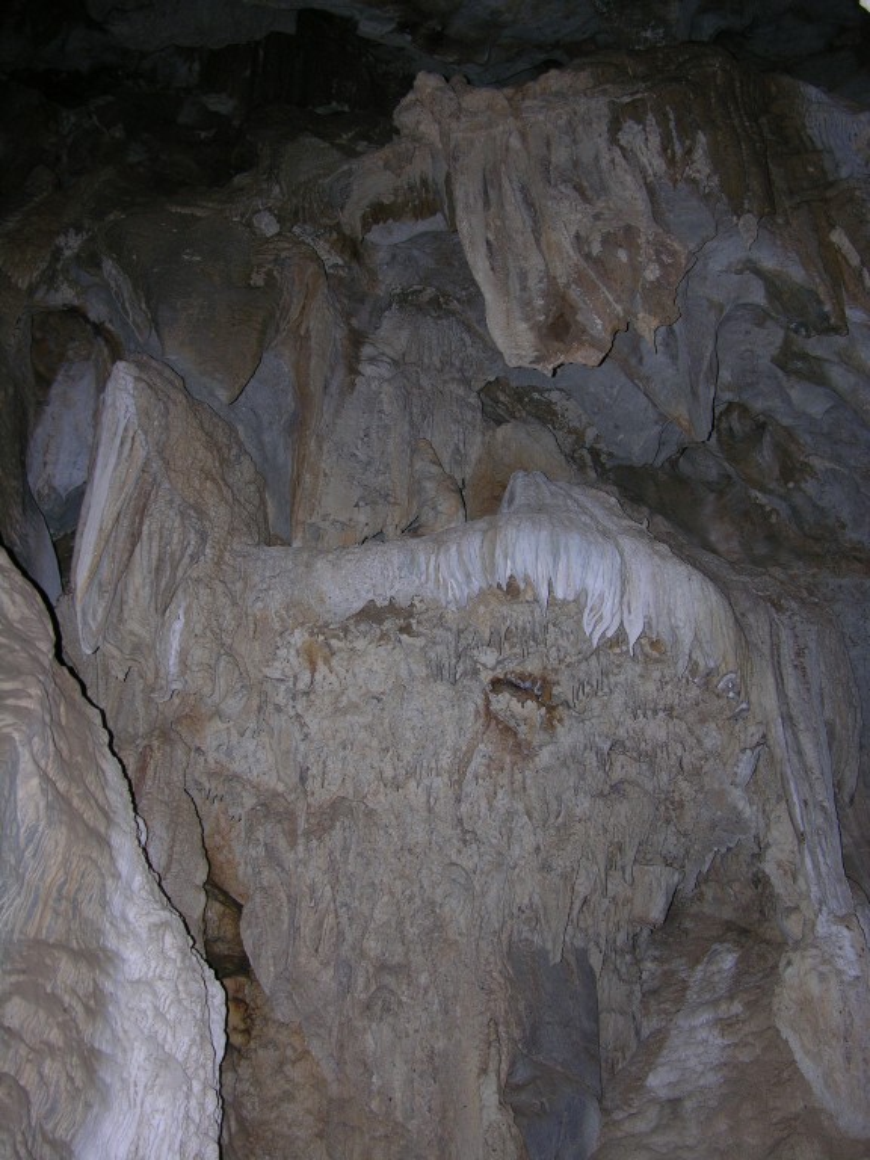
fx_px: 1173
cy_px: 580
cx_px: 435
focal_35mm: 35
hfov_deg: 40.7
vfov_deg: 52.6
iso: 100
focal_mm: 8.9
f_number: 2.8
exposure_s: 1/60.1
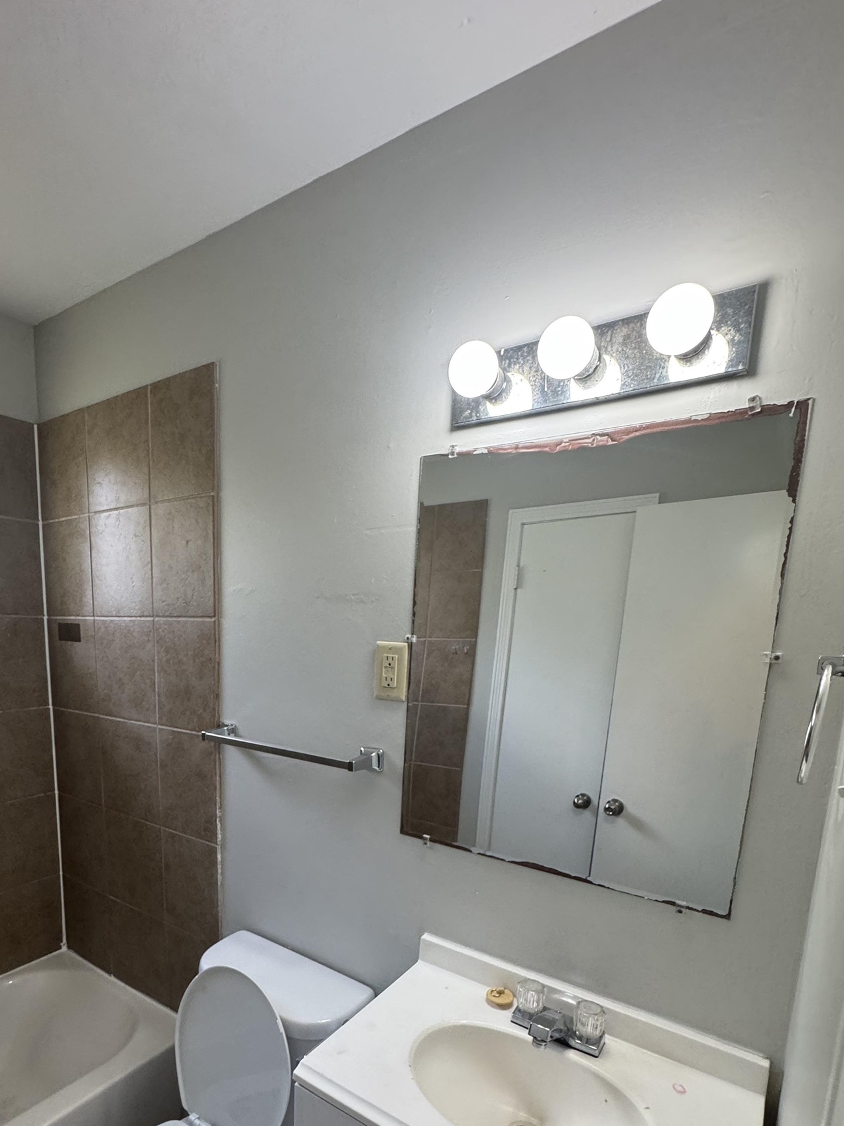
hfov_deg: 68.2
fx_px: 618
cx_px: 351
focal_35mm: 19
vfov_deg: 82.2
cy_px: 737
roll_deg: -2.5
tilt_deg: -10.7
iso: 200
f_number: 2.2
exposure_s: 1/120
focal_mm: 2.22
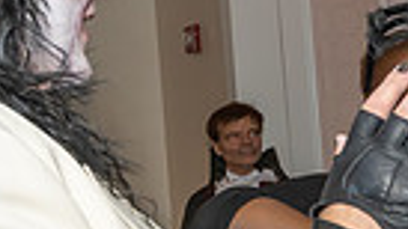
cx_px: 685
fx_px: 1201
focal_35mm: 111
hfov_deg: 16.7
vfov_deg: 10.9
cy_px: 80
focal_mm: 17
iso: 640
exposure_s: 1/250
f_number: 7.1
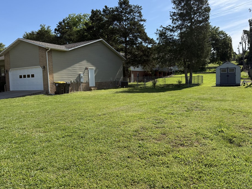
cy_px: 89
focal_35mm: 27
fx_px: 197
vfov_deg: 51.3
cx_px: 117
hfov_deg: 65.2
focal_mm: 6.76
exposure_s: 1/3759
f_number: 1.78
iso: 100
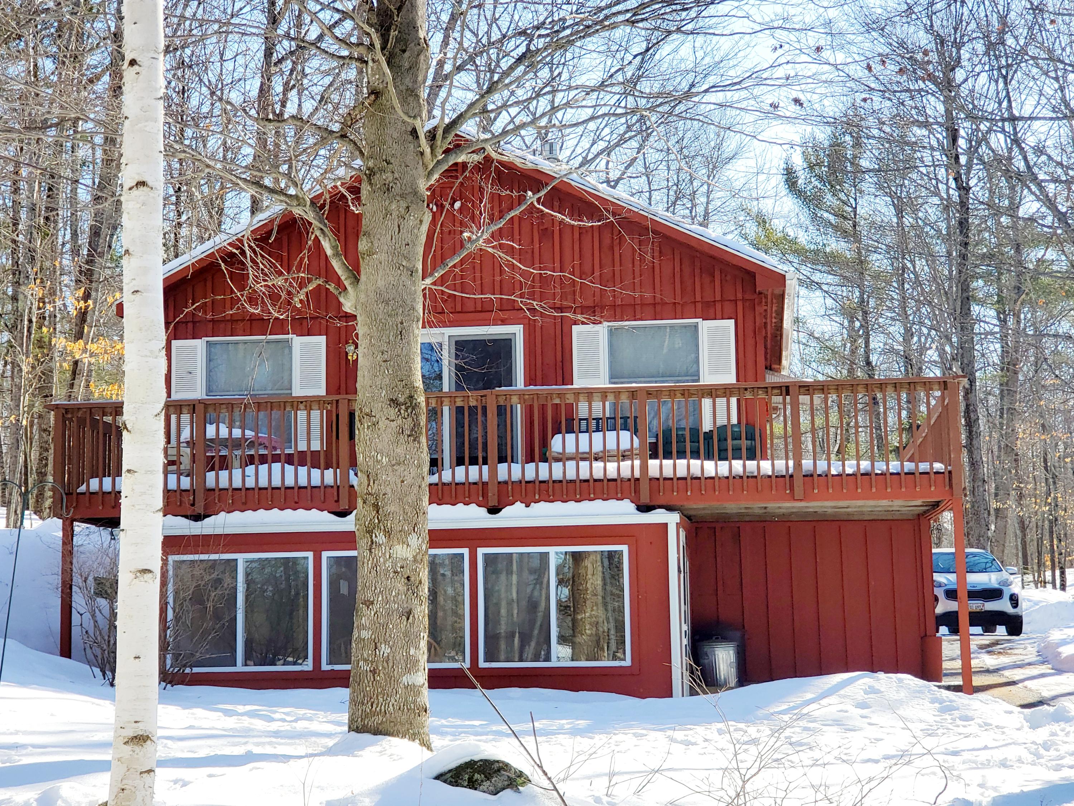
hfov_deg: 36.8
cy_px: 403
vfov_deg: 28.0
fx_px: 1613
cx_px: 537
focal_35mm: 52
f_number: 2.4
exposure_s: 1/512
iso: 50
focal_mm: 6
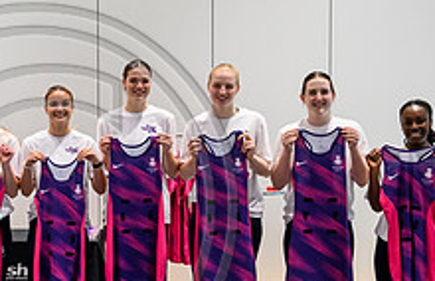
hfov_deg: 26.0
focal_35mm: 77
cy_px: 190
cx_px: 73
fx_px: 921
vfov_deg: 17.3
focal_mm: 24
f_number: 2.8
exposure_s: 1/400
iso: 4000
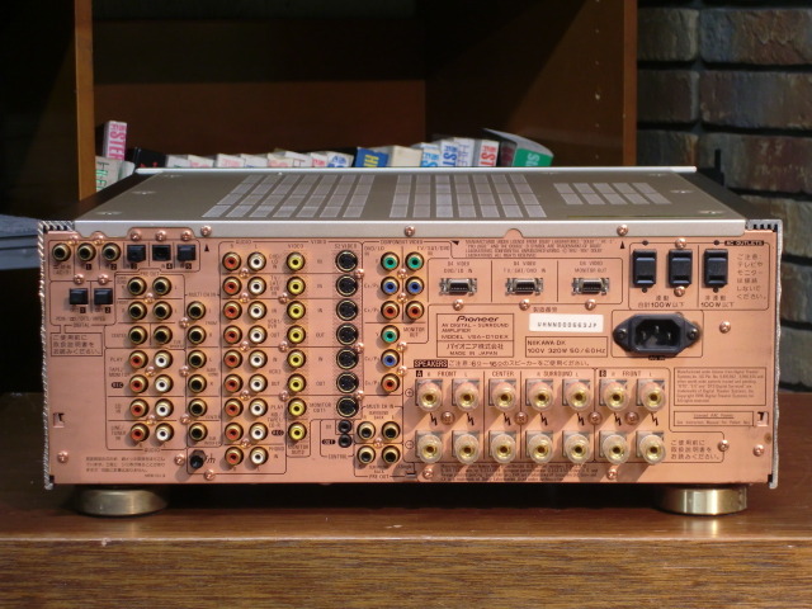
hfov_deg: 21.1
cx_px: 406
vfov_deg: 15.9
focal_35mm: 93
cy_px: 304
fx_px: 2182
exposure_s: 1/8
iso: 200
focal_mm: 16.5
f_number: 5.2
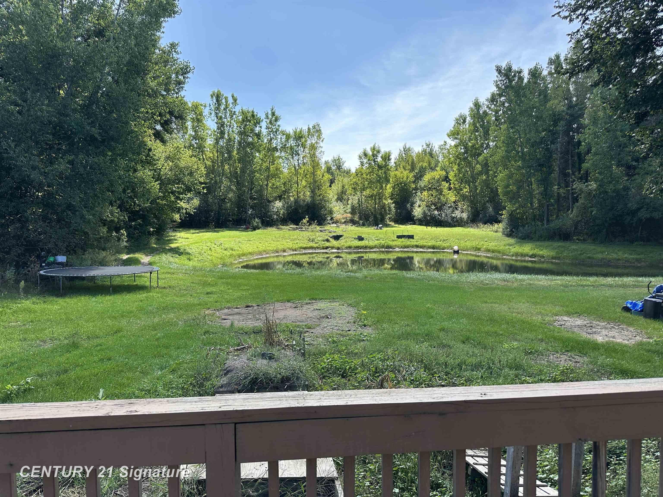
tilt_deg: -4.6
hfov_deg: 71.6
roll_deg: -0.5
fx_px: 460
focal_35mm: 24
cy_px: 248
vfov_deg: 56.8
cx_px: 332
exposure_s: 1/1393
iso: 80
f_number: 1.78
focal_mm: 6.86
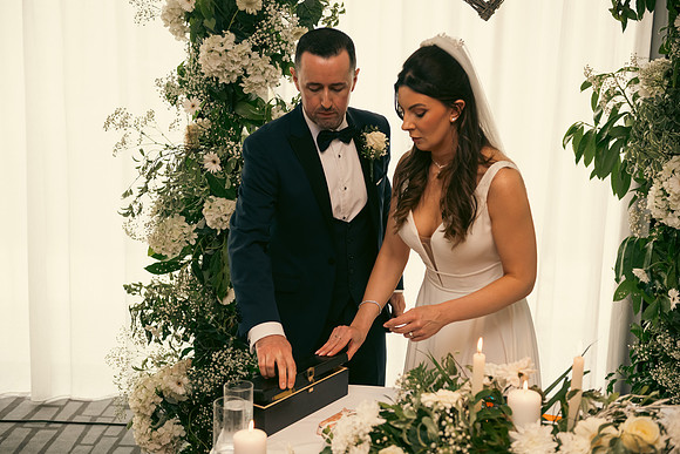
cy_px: 227
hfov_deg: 41.1
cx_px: 340
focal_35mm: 48
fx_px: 907
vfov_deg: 28.1
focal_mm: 48
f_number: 3.5
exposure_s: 1/160
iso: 640
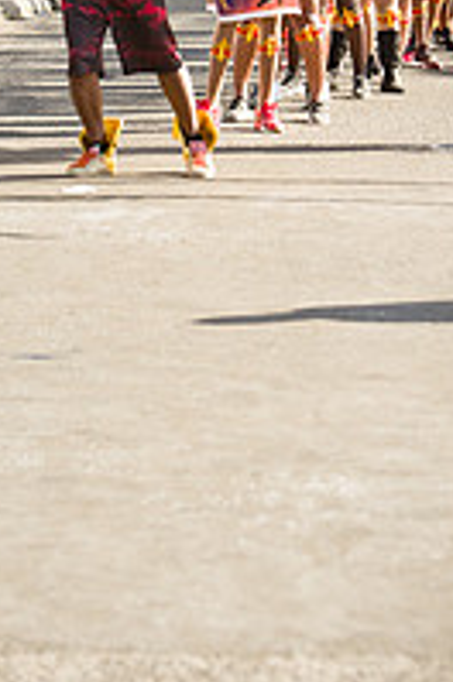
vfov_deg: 9.3
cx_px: 129
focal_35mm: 222
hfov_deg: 6.2
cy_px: 147
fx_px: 4205
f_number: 5.6
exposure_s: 1/200
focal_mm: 98
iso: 100
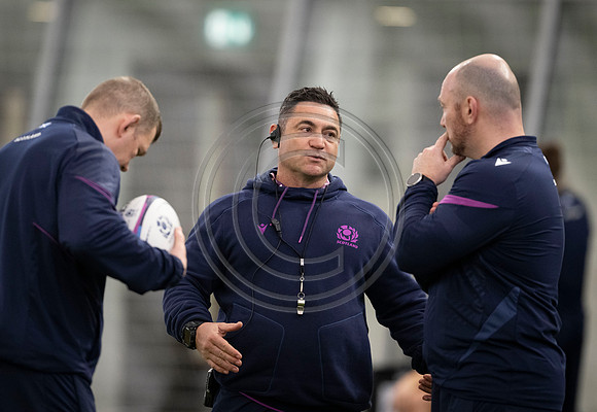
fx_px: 7508
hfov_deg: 4.6
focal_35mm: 448
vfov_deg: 3.1
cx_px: 310
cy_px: 187
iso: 5000
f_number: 3.5
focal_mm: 400
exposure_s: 1/1600
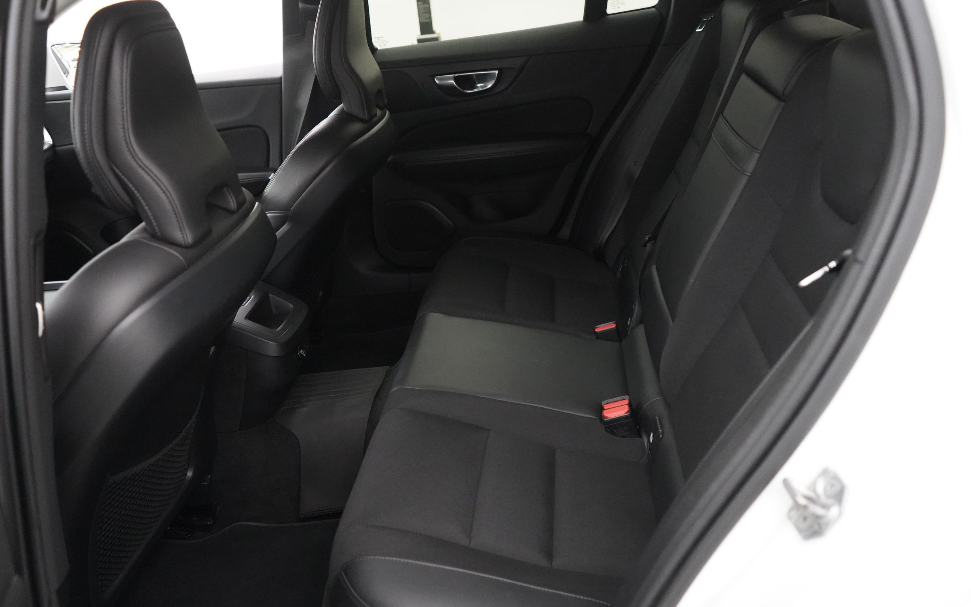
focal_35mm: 29
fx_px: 767
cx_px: 482
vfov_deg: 43.1
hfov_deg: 64.6
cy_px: 291
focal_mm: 28
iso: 12800
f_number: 3.5
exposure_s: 1/100
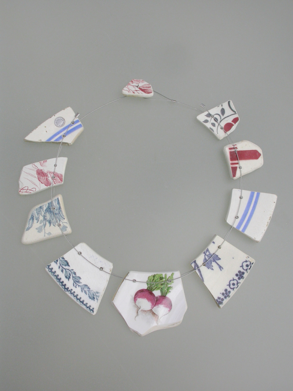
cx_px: 146
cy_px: 196
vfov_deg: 49.0
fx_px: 429
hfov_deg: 37.7
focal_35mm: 38
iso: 100
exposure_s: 1/200
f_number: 6
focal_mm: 7.85
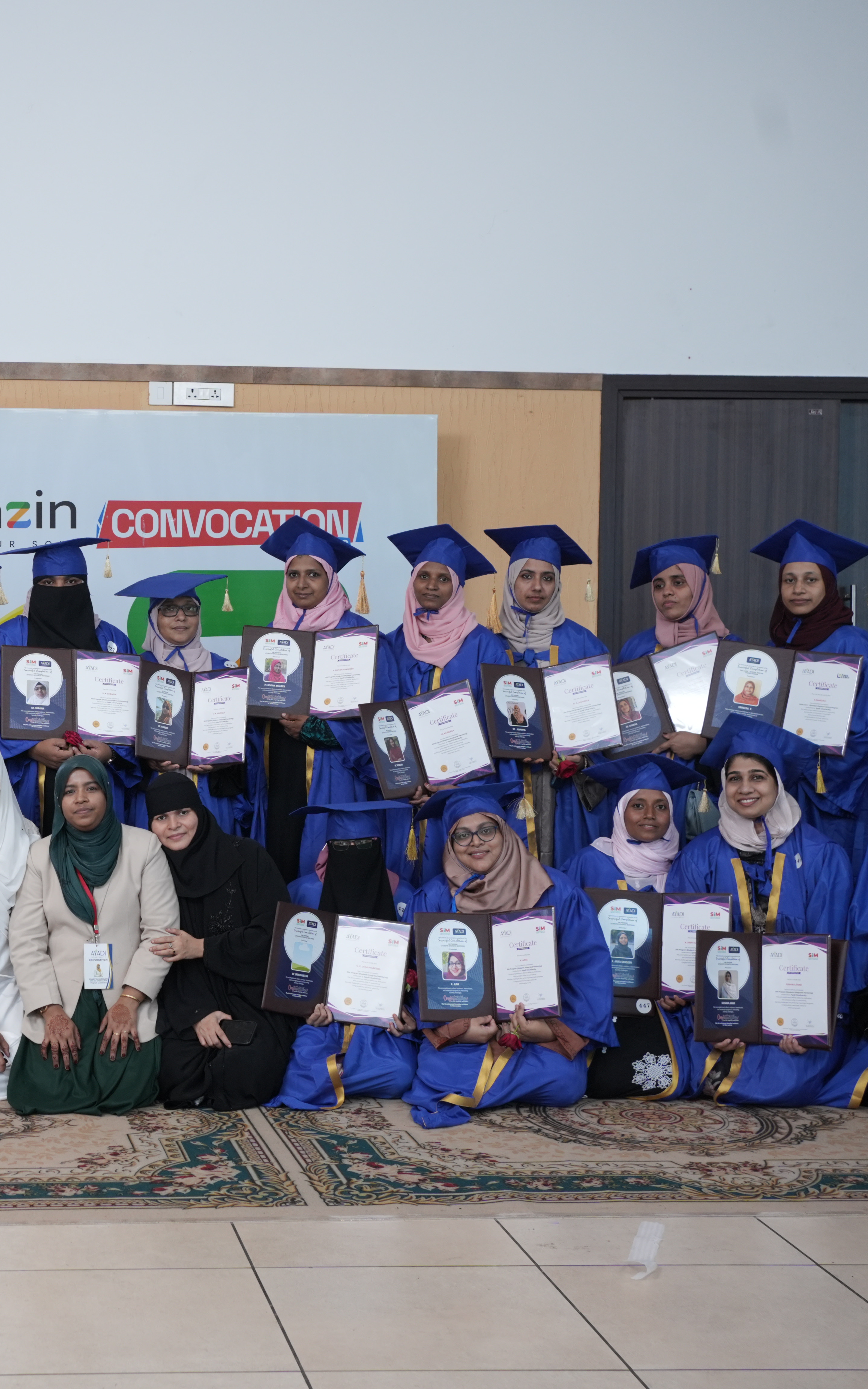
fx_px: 2044
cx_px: 54
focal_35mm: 54
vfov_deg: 37.5
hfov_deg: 23.2
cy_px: 690
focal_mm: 35
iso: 1000
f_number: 4.5
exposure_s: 1/125
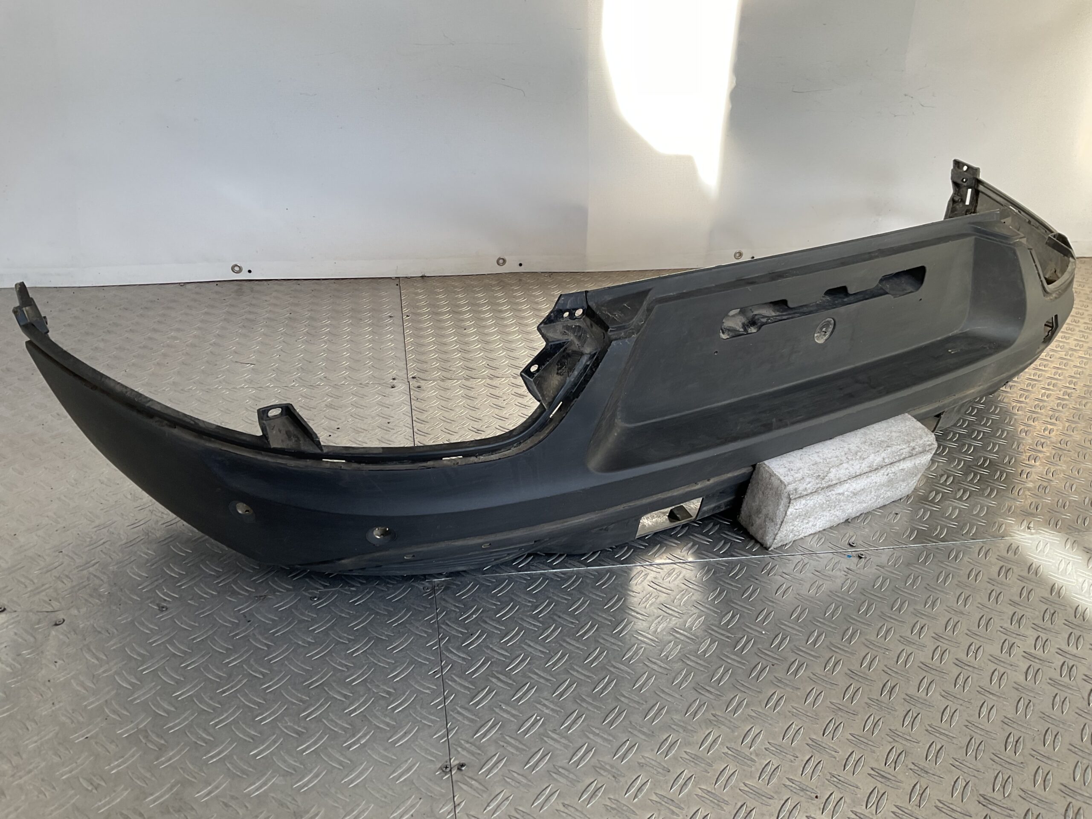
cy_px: 410
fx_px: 915
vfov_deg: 48.2
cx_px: 546
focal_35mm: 29
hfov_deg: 61.7
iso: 20
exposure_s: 1/120
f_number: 1.8
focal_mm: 3
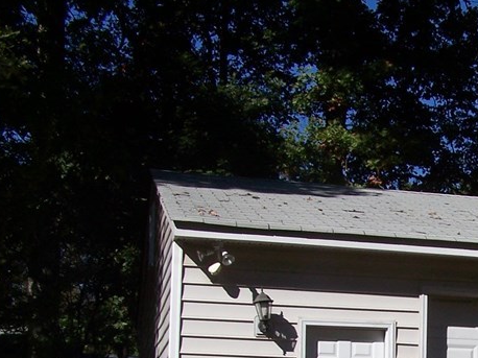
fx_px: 1173
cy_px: 382
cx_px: 489
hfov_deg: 22.1
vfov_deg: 16.9
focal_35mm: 85
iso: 80
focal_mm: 6.3
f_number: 5.6
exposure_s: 1/750
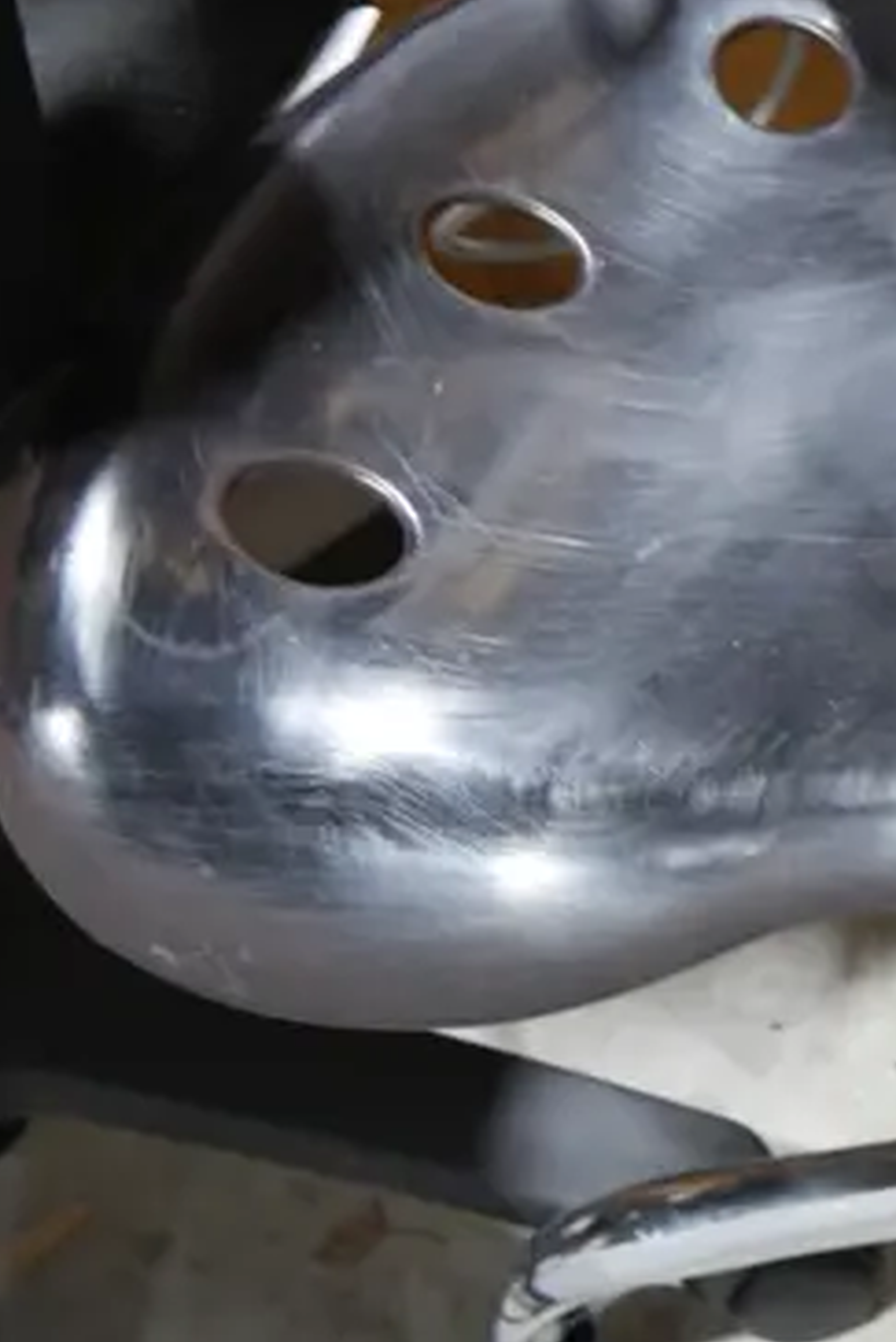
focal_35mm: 82
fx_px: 3058
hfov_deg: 15.5
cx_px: 1300
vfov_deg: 24.3
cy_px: 221
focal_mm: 14
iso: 500
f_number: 3.5
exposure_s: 1/60
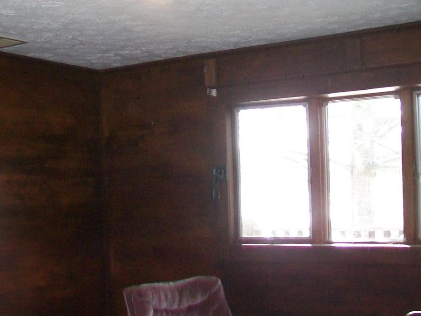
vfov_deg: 26.3
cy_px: 230
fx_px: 669
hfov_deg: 34.7
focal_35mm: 55
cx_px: 156
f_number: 2.7
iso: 160
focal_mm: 6.1
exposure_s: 1/60
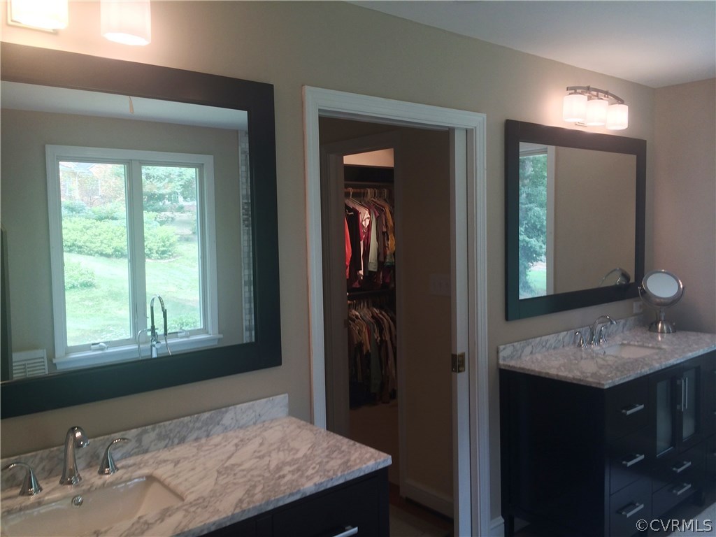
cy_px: 268
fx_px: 621
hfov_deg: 60.0
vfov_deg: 46.8
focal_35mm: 30
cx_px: 358
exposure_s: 1/40
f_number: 2.2
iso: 40
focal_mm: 4.12
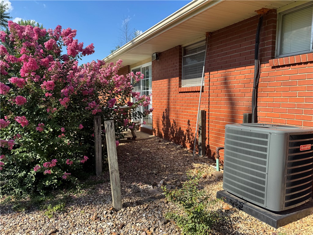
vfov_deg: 56.8
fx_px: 217
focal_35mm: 24
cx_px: 156
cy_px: 118
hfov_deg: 71.6
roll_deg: +1.2
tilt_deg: -5.2
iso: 80
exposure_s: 1/2174
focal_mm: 6.76
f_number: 1.78
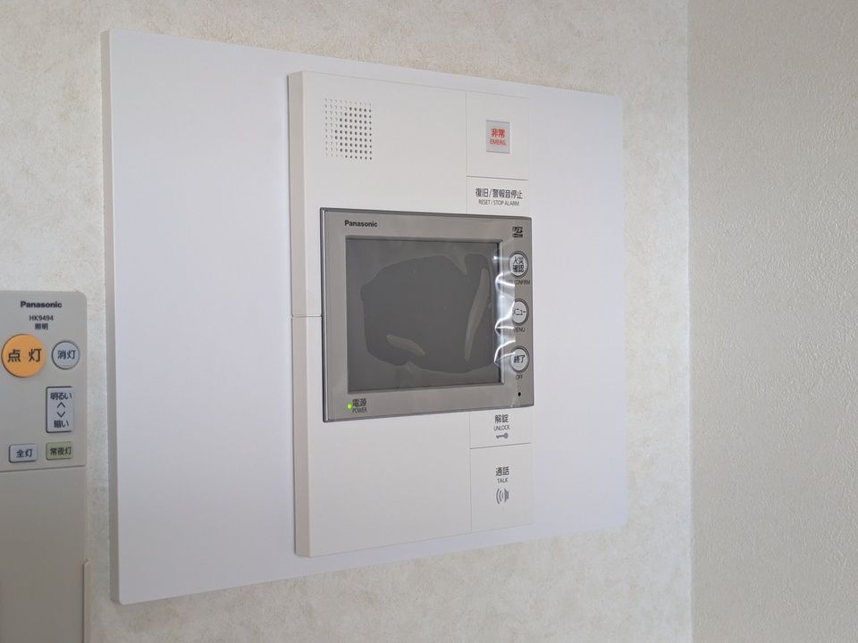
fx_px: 1264
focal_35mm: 51
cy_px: 322
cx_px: 429
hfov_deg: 37.5
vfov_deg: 28.6
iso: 104
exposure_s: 1/50
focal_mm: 5.43
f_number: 1.89
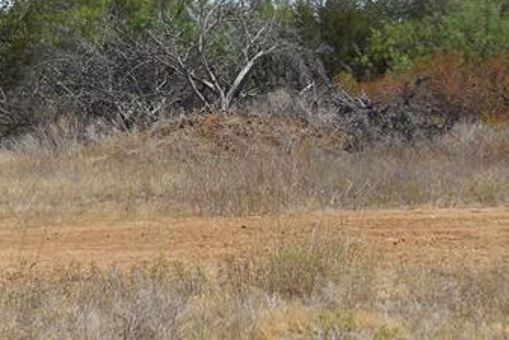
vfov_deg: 17.2
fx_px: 1117
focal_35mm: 79
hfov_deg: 25.6
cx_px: 222
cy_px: 76
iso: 125
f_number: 6.2
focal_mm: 4.5
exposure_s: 1/500
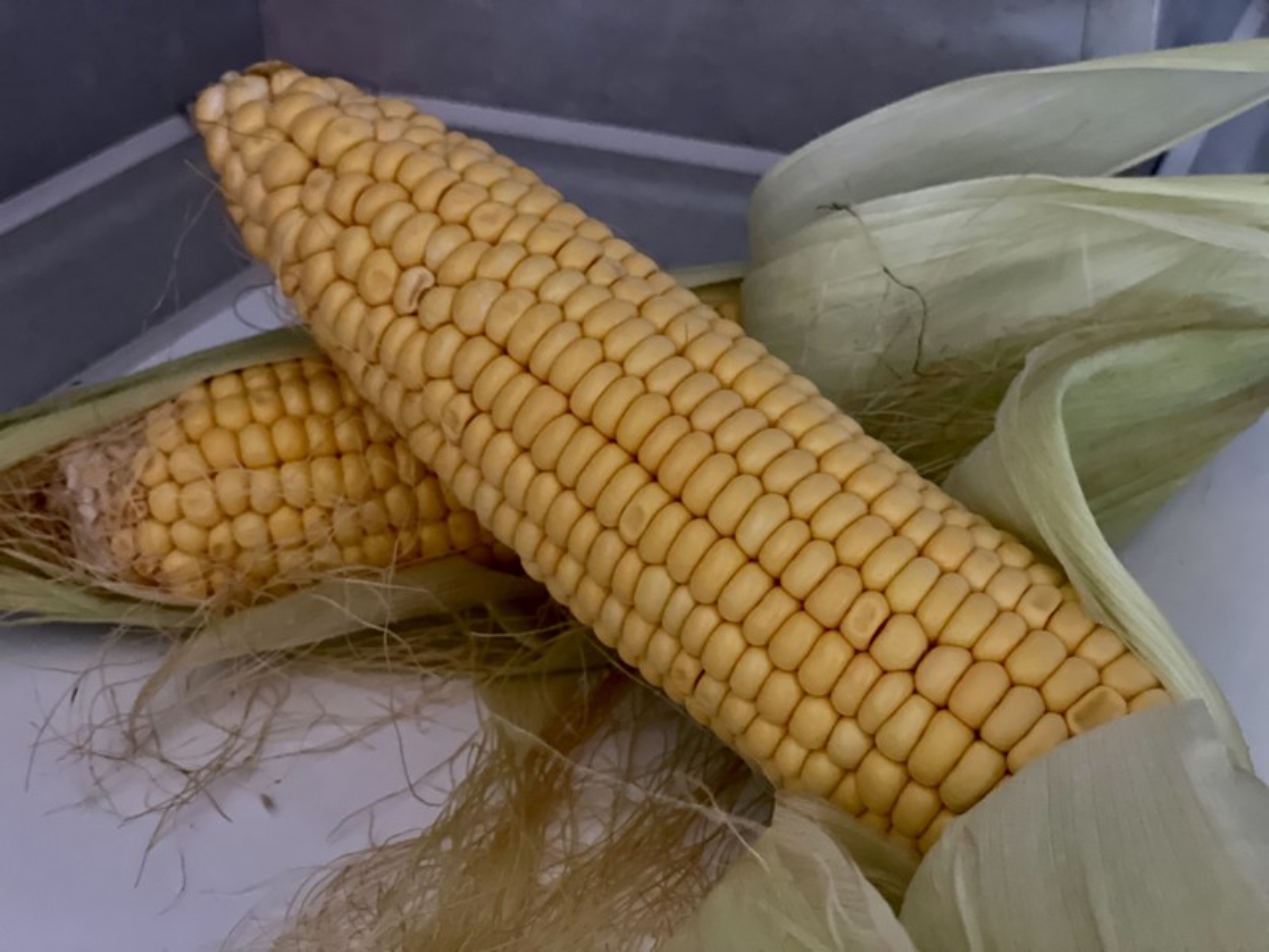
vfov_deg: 28.0
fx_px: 1906
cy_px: 476
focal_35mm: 52
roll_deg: +1.5
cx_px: 634
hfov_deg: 36.8
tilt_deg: -30.2
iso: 500
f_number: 2
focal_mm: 6
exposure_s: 1/20
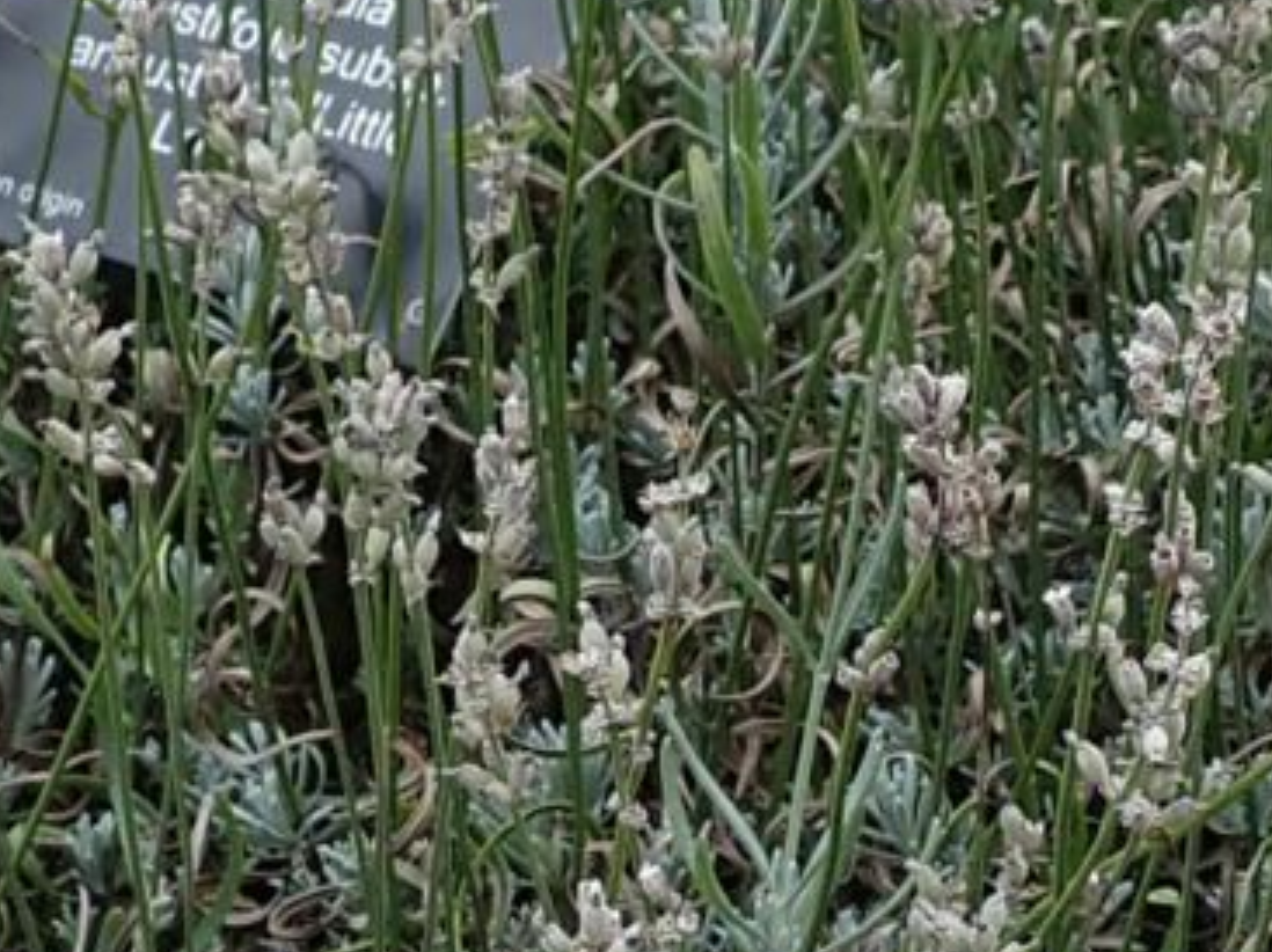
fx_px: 6022
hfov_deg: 12.0
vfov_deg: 9.0
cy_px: 830
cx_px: 483
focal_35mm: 164
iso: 100
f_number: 3.2
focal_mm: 5.5
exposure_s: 1/160
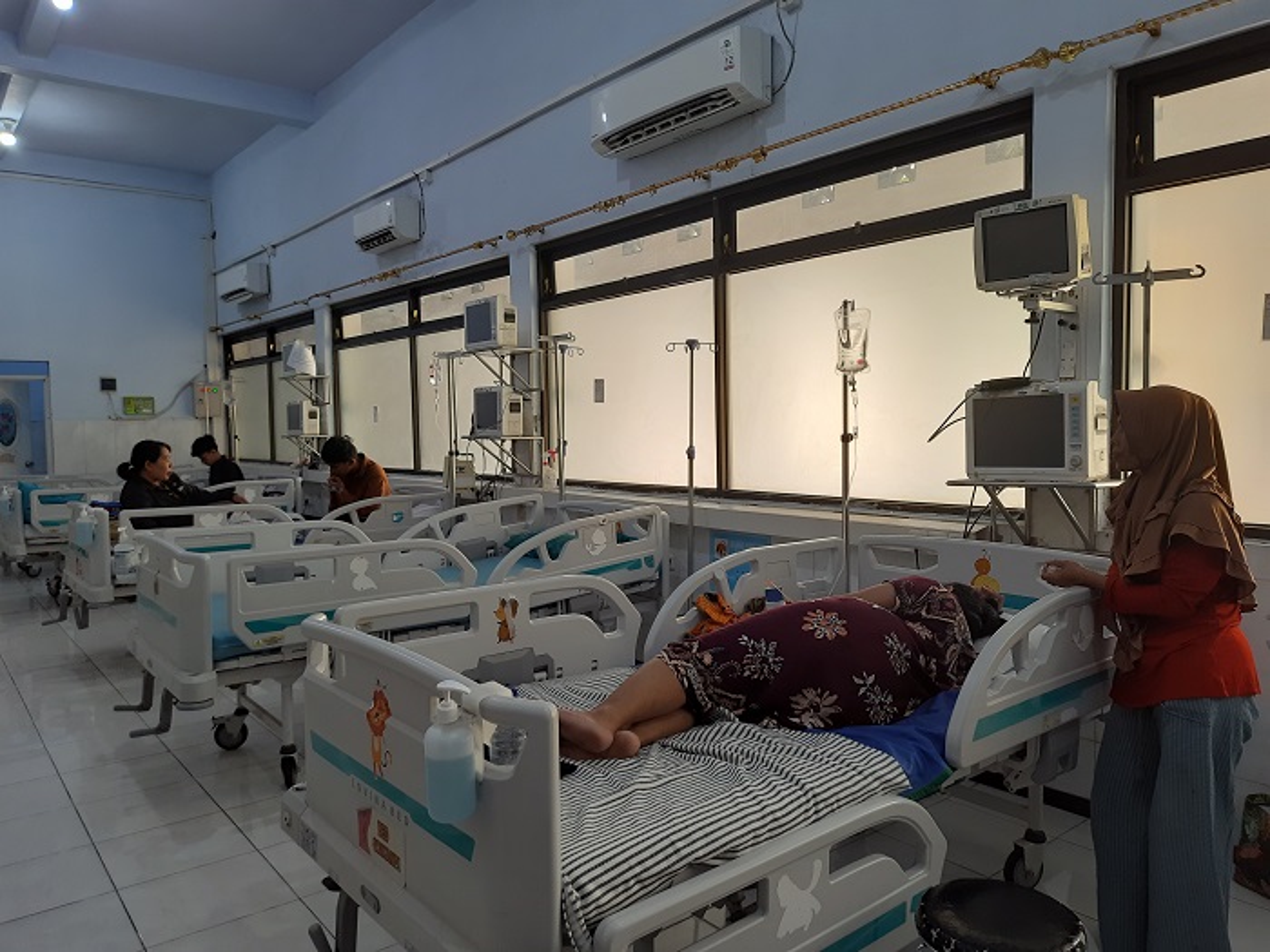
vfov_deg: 56.8
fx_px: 881
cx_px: 635
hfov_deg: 71.6
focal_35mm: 24
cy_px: 476
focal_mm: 5.23
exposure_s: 1/50
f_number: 1.8
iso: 40
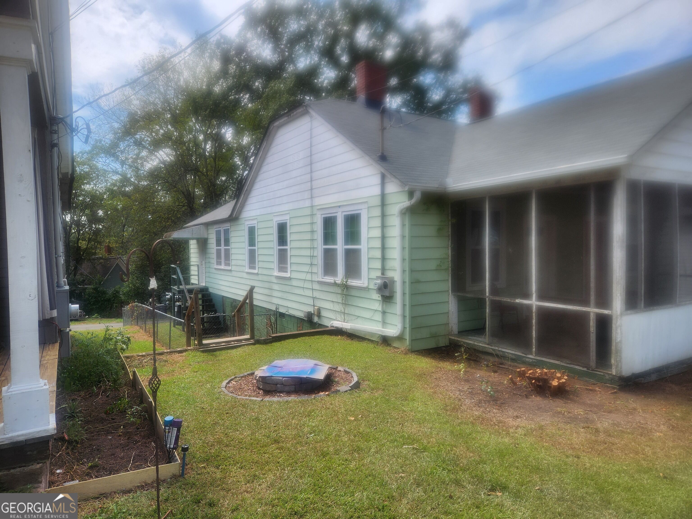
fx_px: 460
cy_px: 260
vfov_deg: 58.9
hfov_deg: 73.9
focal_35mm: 23
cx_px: 346
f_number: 1.8
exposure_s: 1/1521
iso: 20
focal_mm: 5.4
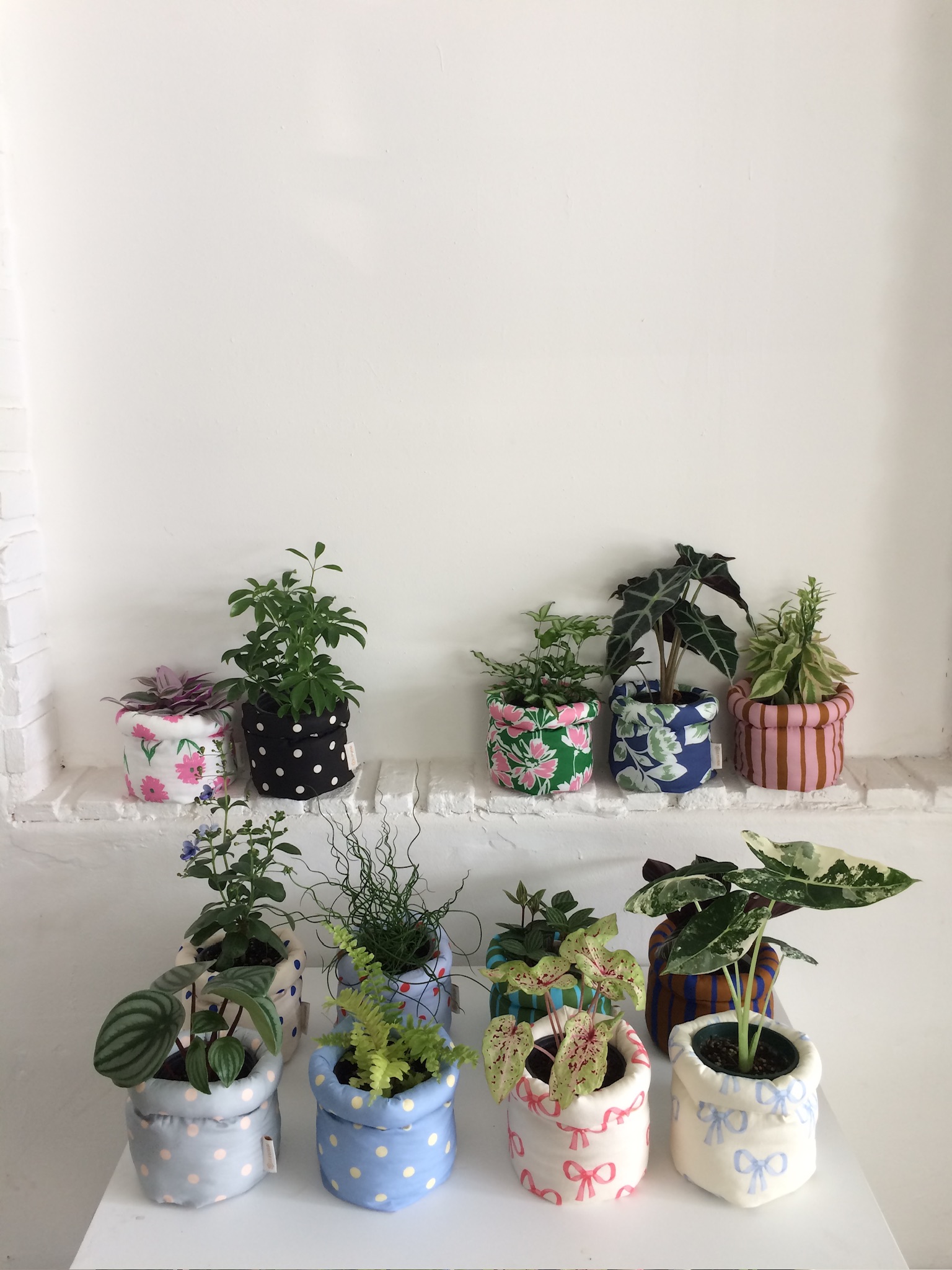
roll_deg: +1.7
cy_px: 635
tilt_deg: -14.5
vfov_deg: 61.7
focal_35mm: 29
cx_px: 476
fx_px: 1063
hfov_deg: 48.2
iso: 50
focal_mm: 4.15
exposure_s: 1/30
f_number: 2.2
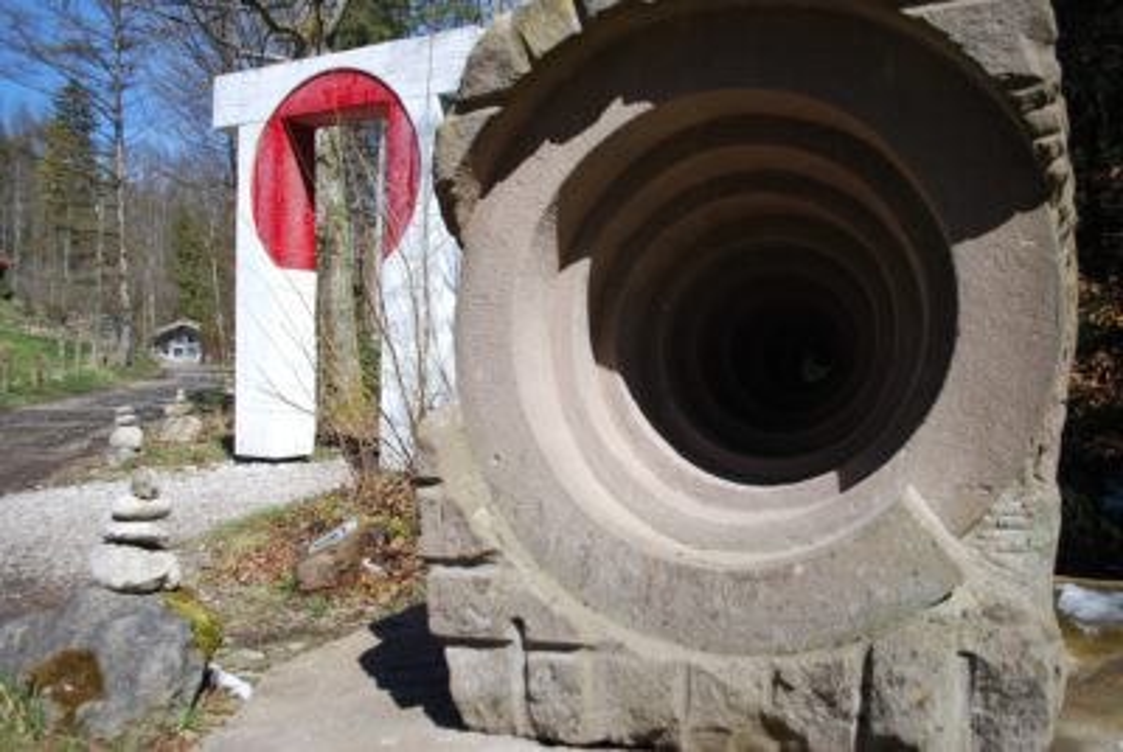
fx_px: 843
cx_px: 562
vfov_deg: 48.1
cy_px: 376
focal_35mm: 27
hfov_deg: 67.3
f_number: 4
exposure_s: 1/1000
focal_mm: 18
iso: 140
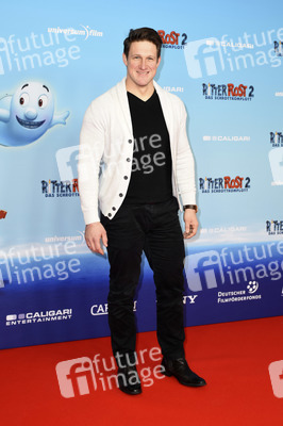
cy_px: 213
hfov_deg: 33.0
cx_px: 142
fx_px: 478
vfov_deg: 48.0
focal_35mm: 40
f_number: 4.5
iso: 640
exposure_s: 1/160
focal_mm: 27
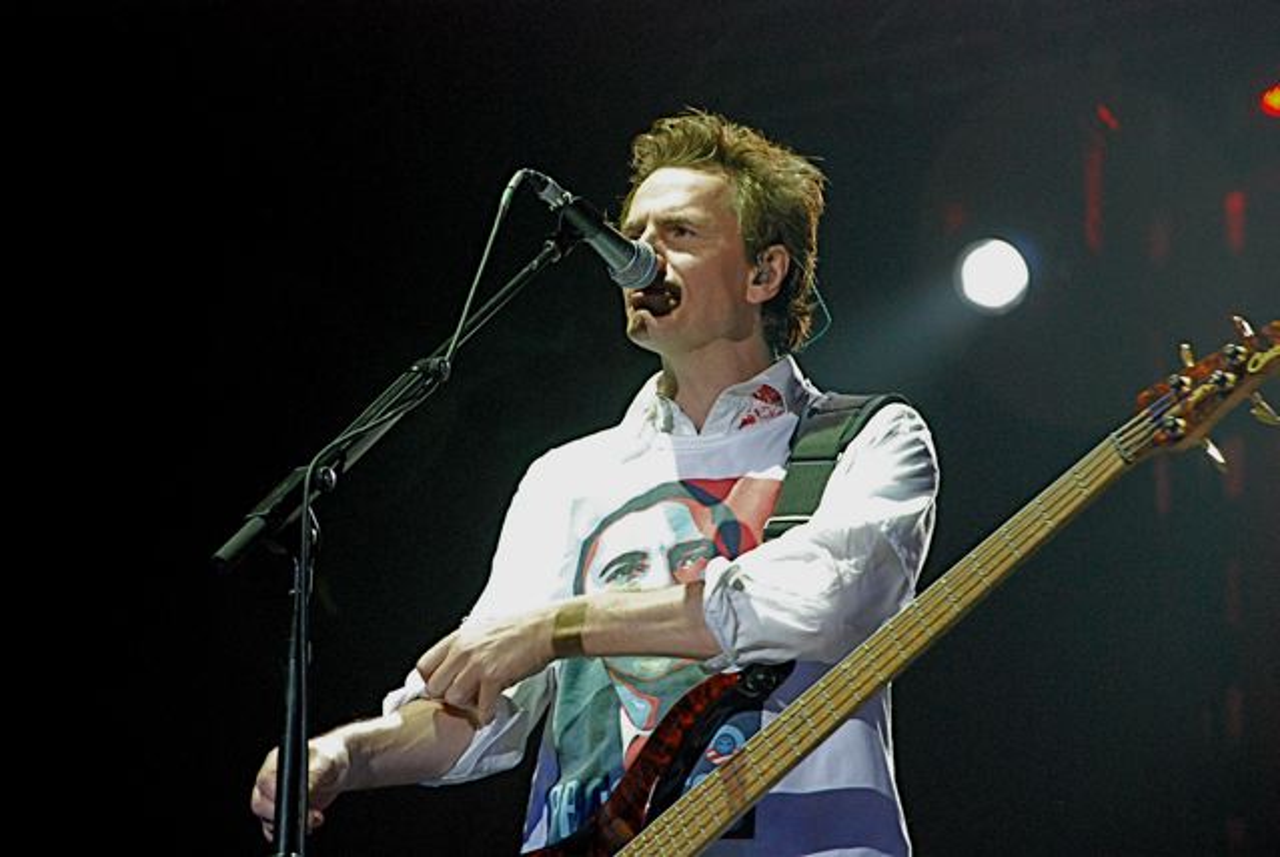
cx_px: 640
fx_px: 6409
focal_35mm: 180
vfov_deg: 7.7
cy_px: 428
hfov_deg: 11.4
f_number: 5.6
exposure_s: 1/60
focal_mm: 120
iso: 1600
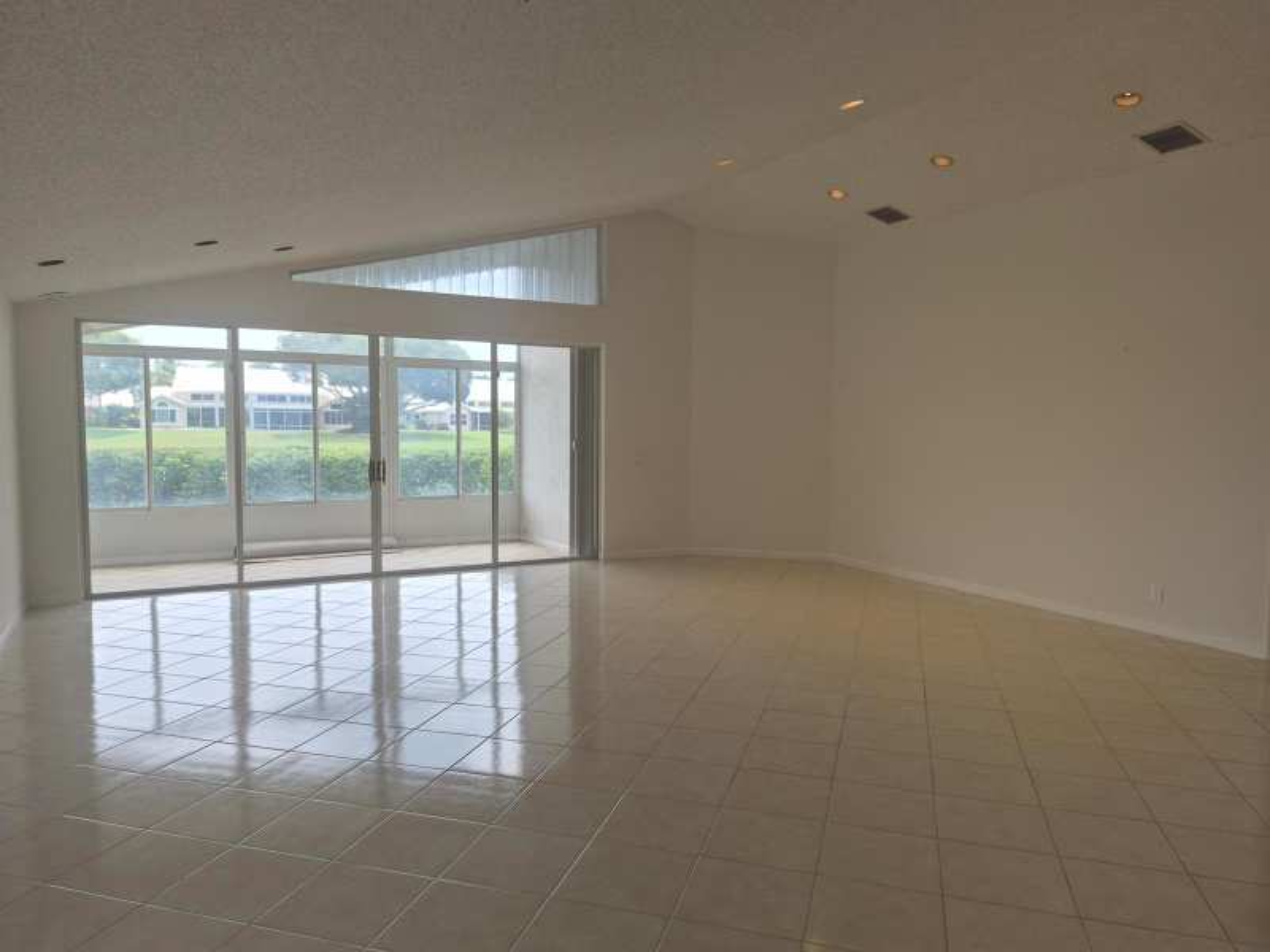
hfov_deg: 73.9
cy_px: 476
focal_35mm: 23
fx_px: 844
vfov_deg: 58.9
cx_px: 635
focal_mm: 5.4
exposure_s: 1/180
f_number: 1.8
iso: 32
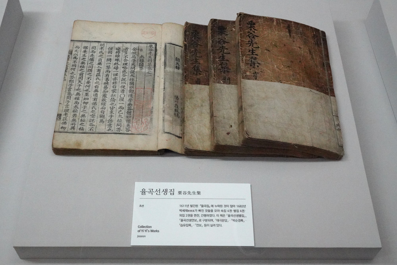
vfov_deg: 40.0
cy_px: 132
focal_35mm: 33
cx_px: 198
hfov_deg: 57.2
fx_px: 364
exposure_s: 1/100
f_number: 9
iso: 20000
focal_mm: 33
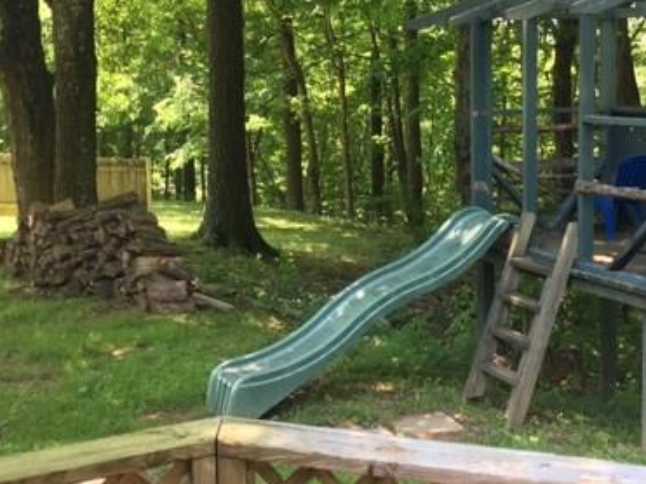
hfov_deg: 38.2
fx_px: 933
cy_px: 155
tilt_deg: -3.0
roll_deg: -1.2
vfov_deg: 28.9
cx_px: 357
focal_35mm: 50
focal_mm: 4.15
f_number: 2.2
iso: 32
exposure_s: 1/60
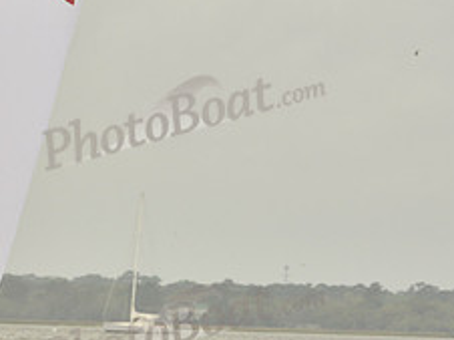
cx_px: -60
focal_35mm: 766
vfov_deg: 1.9
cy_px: 250
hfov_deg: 2.6
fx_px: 10036
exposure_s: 1/1000
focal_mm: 310
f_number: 8
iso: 320
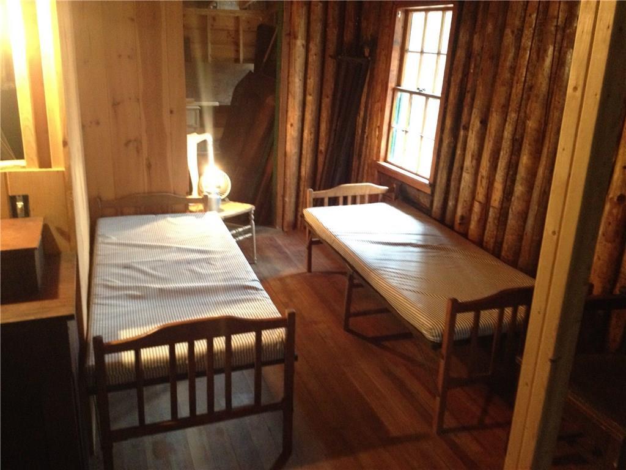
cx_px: 313
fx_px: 633
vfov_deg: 40.7
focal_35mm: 35
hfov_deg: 52.6
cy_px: 235
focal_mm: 4.28
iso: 400
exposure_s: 1/20
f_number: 2.4
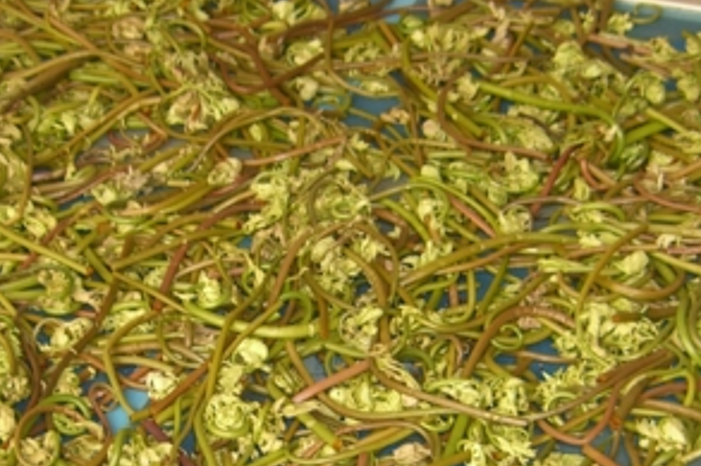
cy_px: 406
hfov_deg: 18.9
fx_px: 2102
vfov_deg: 12.6
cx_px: 285
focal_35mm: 108
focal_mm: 7.9
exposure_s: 1/60
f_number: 2.8
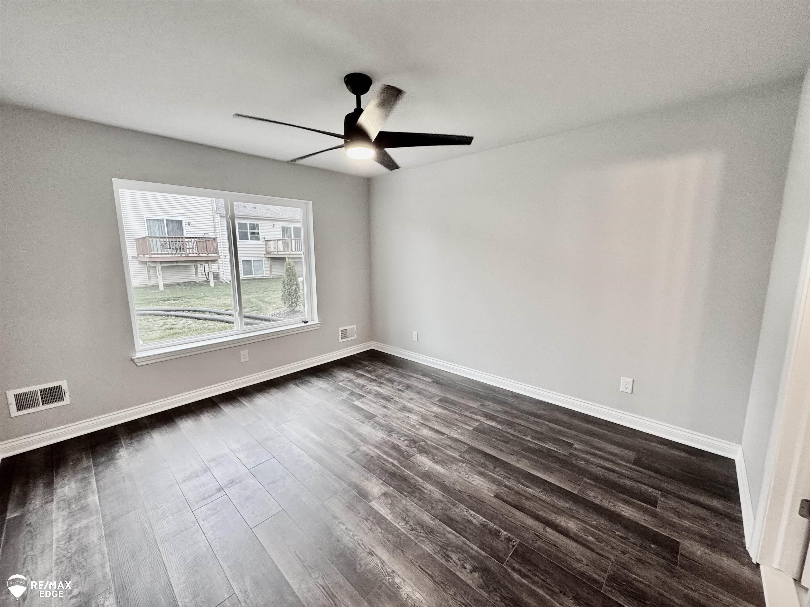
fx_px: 328
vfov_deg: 85.7
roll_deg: +0.2
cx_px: 405
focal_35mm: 14
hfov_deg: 102.1
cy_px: 304
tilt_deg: -9.9
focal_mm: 2.22
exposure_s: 1/120
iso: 200
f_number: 2.2
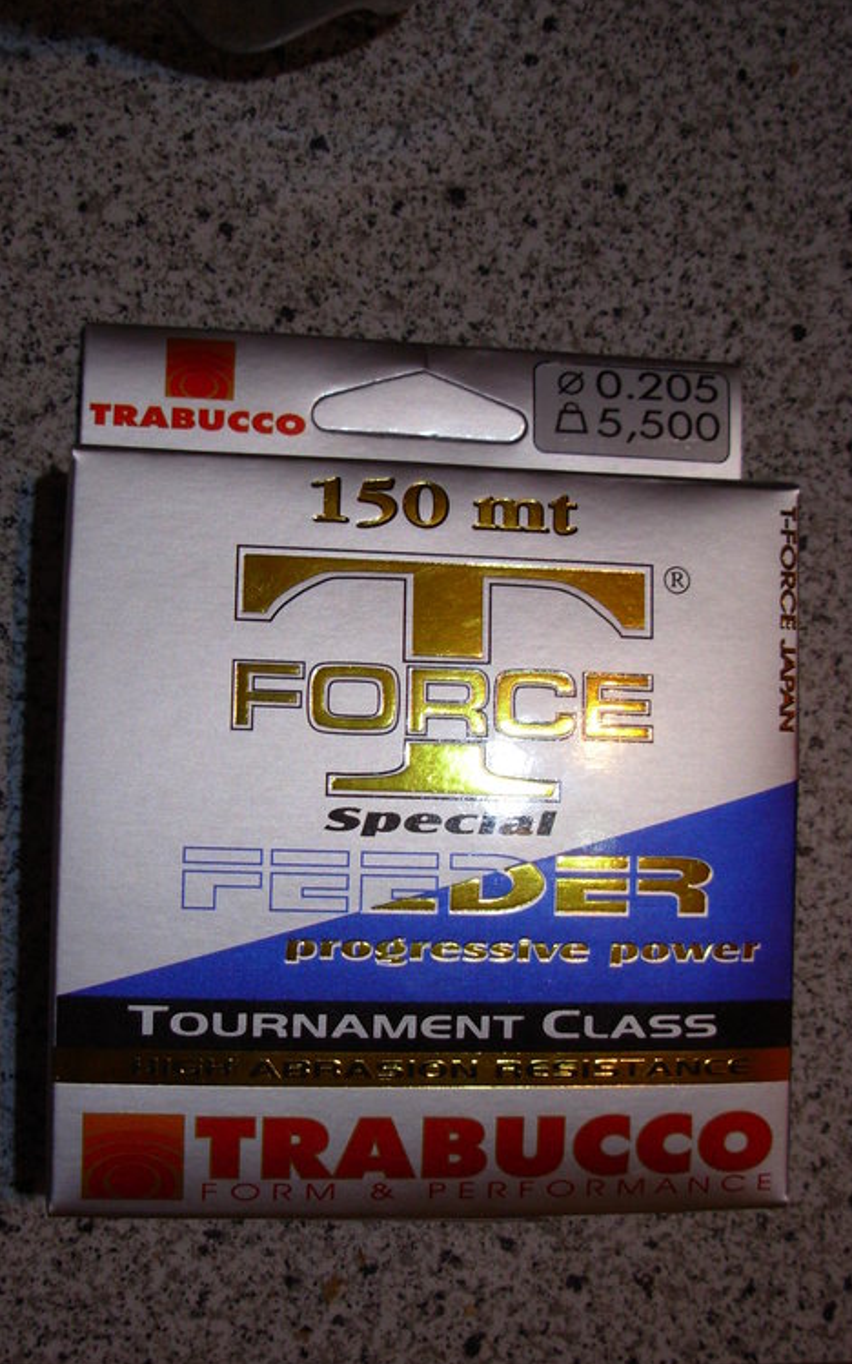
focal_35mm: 43
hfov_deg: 29.8
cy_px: 718
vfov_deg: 46.2
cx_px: 340
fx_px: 1598
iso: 67
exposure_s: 1/32
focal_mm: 6.3
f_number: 2.9
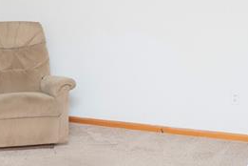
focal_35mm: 94
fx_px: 648
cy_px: 26
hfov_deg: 21.4
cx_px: 49
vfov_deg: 14.4
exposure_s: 1/200
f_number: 5.6
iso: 1000
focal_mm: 24
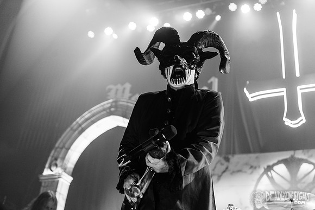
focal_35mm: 50
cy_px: 105
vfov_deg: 27.0
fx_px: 438
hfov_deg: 39.6
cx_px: 158
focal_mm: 50
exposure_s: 1/320
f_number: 3.2
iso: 2000
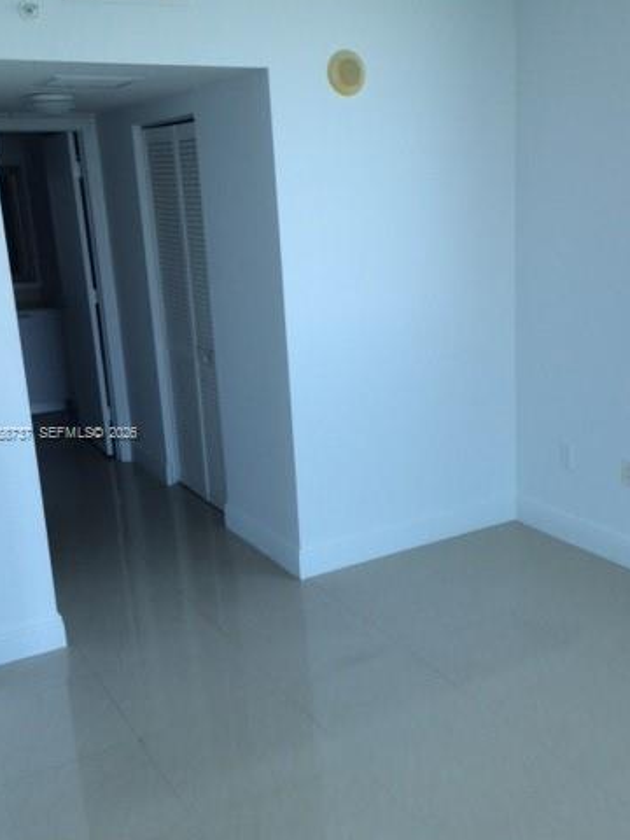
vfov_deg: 46.8
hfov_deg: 35.8
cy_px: 434
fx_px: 971
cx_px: 383
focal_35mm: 40
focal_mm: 4.12
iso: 40
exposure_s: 1/120
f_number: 2.2
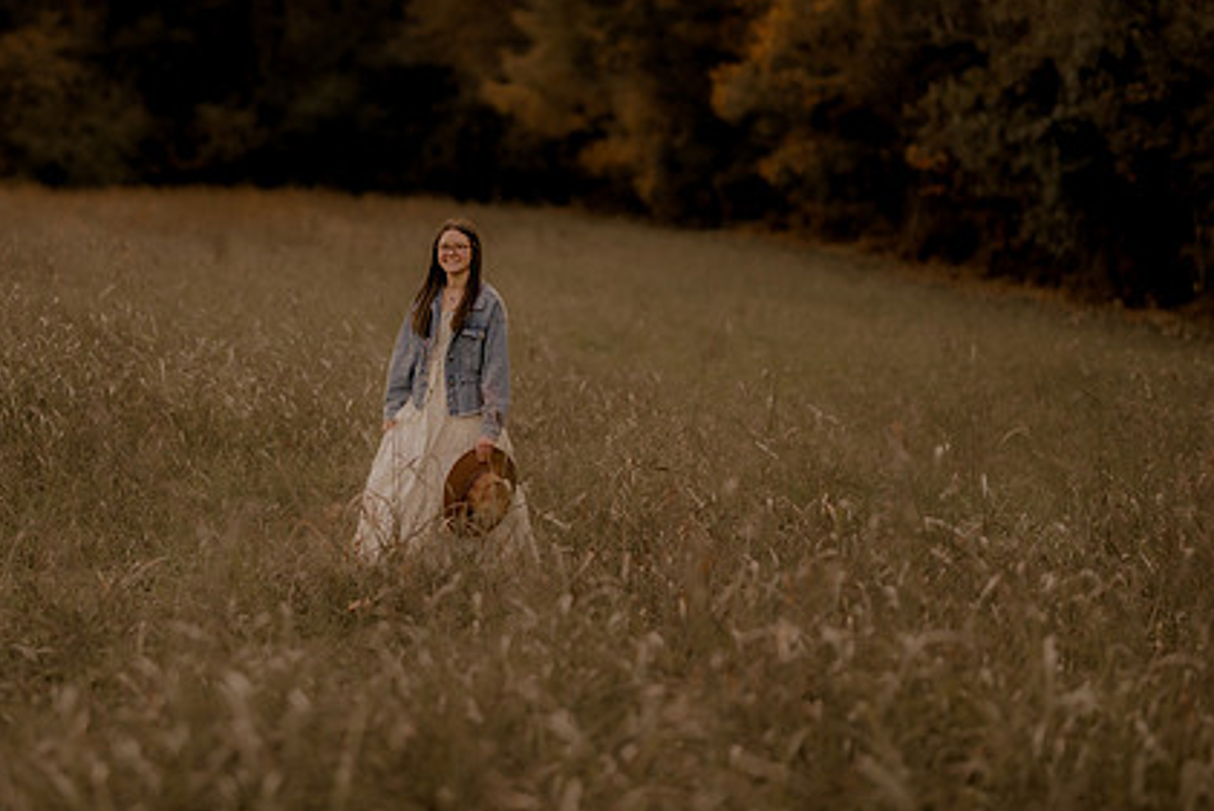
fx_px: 3947
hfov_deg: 17.5
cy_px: 293
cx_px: 461
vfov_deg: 11.7
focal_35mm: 117
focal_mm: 85
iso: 200
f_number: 1.4
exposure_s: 1/3200
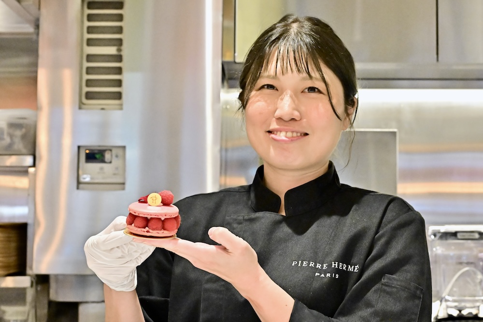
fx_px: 966
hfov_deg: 28.1
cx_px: 242
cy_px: 161
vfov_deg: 18.9
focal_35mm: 72
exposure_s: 1/200
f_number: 6.3
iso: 4000
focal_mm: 48
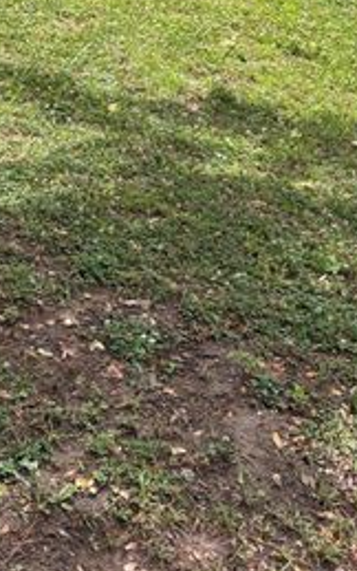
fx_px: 1105
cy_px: -105
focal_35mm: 71
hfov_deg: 18.1
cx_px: 57
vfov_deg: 26.0
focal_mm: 5.96
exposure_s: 1/742
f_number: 1.6
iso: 50
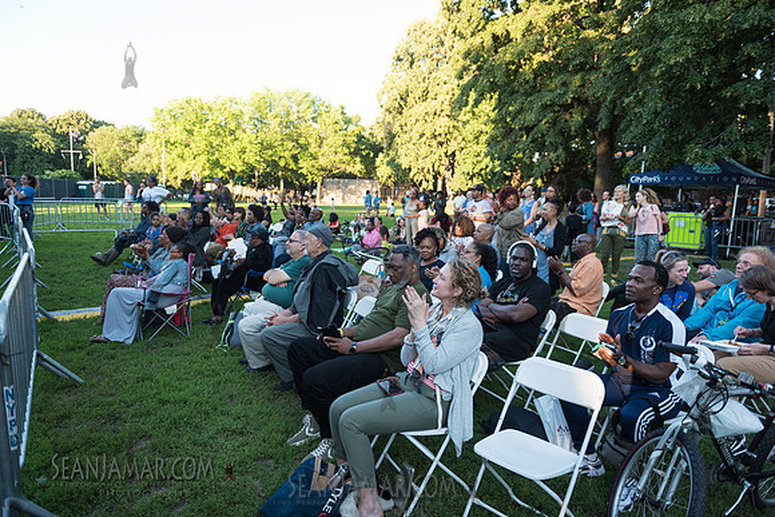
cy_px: 258
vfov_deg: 53.2
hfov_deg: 73.7
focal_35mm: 24
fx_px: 517
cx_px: 388
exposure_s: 1/1000
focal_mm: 24
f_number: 2.8
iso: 800
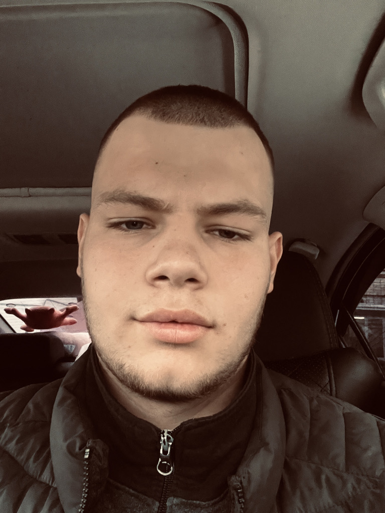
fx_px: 445
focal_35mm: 30
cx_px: 192
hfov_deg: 46.8
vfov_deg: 60.0
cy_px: 256
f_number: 2.2
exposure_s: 1/30
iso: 640
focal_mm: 2.71
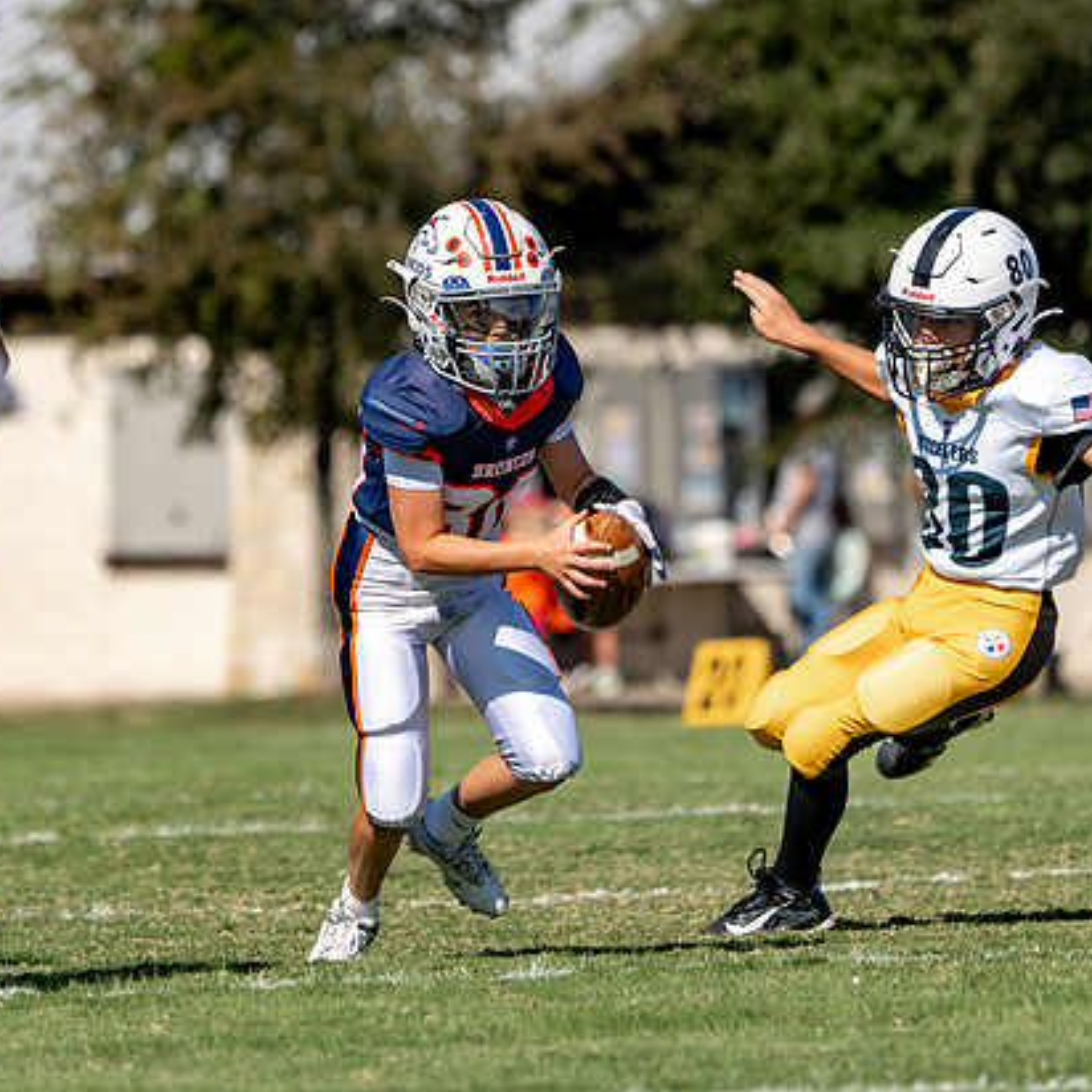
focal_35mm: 482
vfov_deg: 3.6
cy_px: 401
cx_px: 429
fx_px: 17203
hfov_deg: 3.6
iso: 125
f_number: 5.6
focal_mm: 288
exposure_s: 1/1250
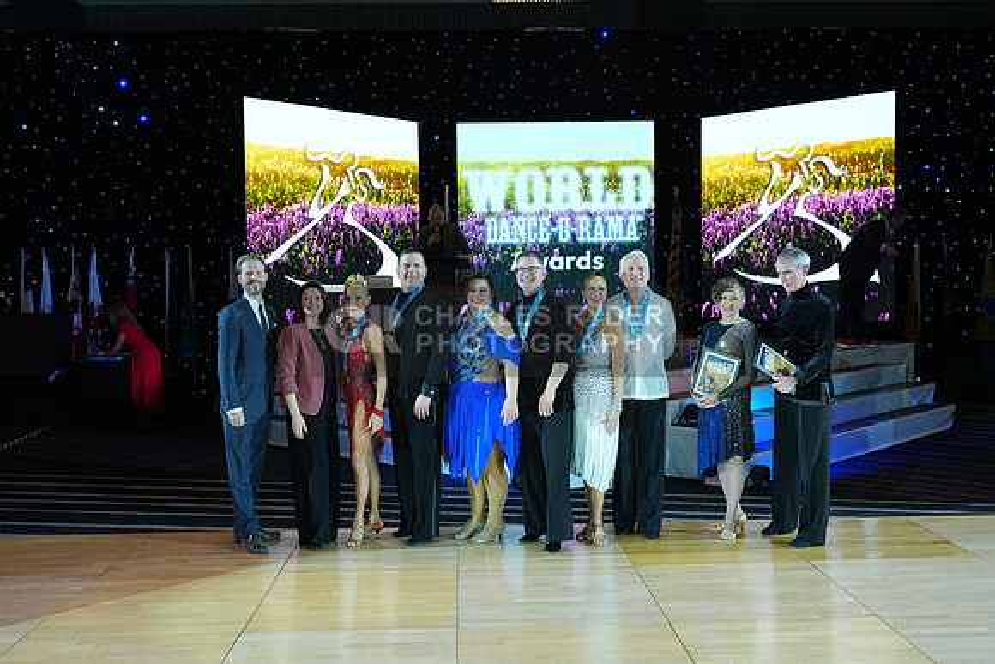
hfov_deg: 54.4
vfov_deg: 37.9
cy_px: 332
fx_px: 968
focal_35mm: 35
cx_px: 498
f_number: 5
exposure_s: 1/250
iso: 1600
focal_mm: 35
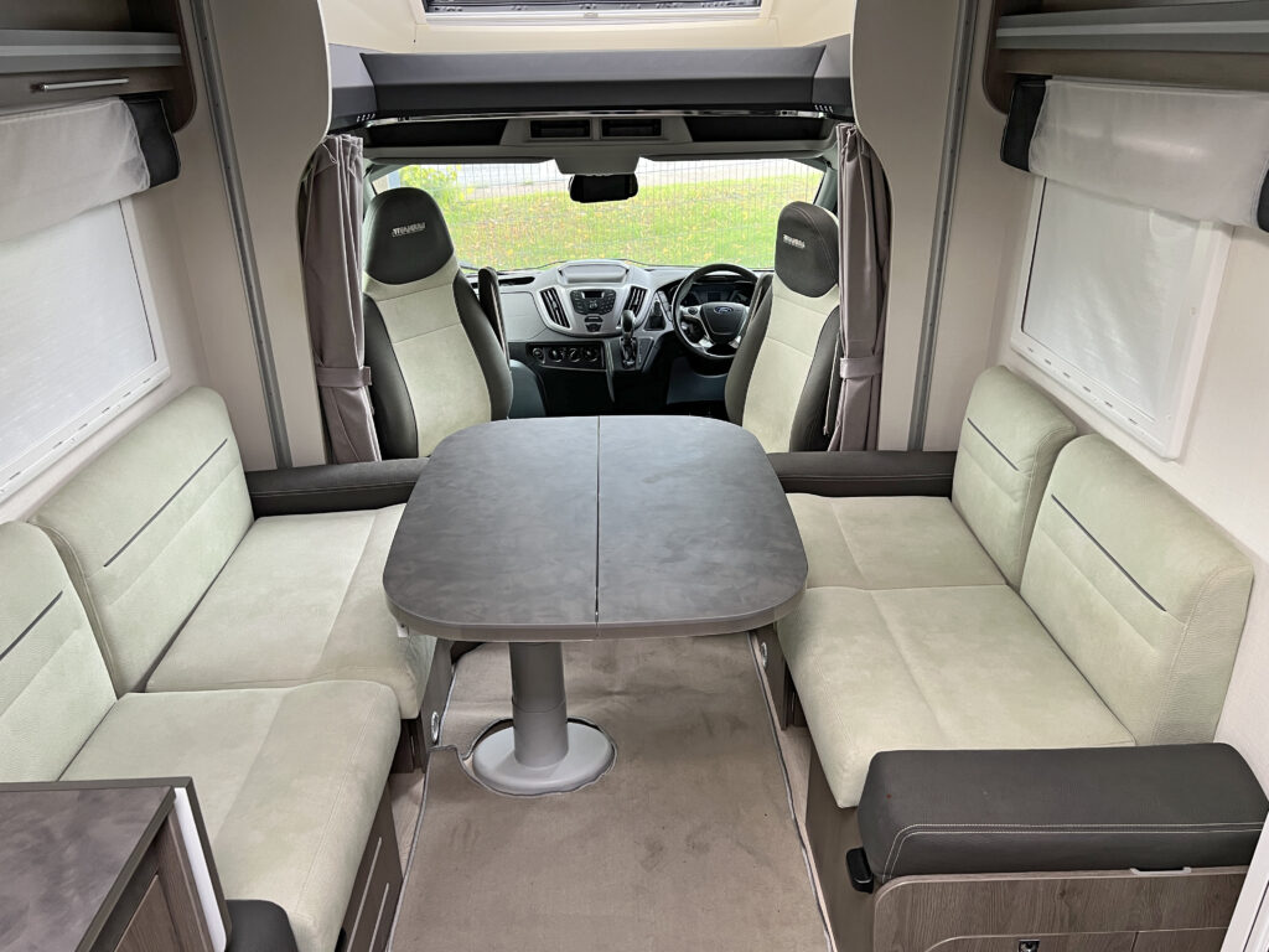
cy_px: 476
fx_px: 953
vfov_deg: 53.1
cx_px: 634
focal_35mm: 26
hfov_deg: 67.3
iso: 125
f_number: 1.5
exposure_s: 1/95
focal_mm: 5.7
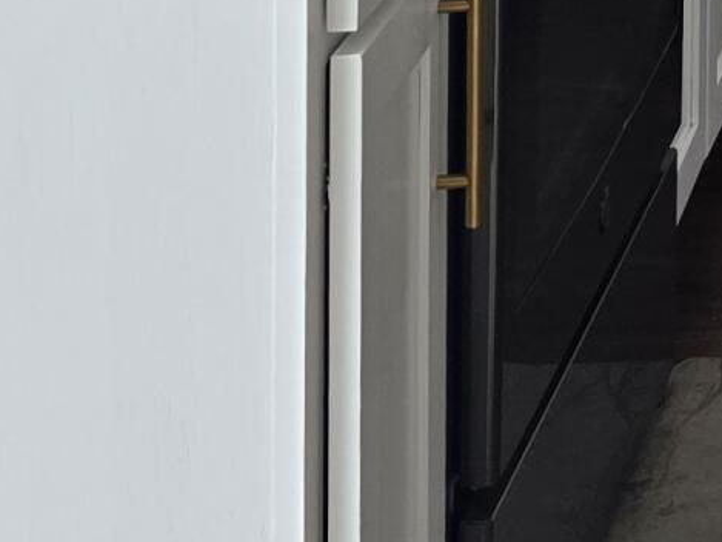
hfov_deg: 11.6
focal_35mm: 147
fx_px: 3067
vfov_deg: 8.6
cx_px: 1589
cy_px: -1013
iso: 200
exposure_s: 1/180
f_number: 1.7
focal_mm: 6.3
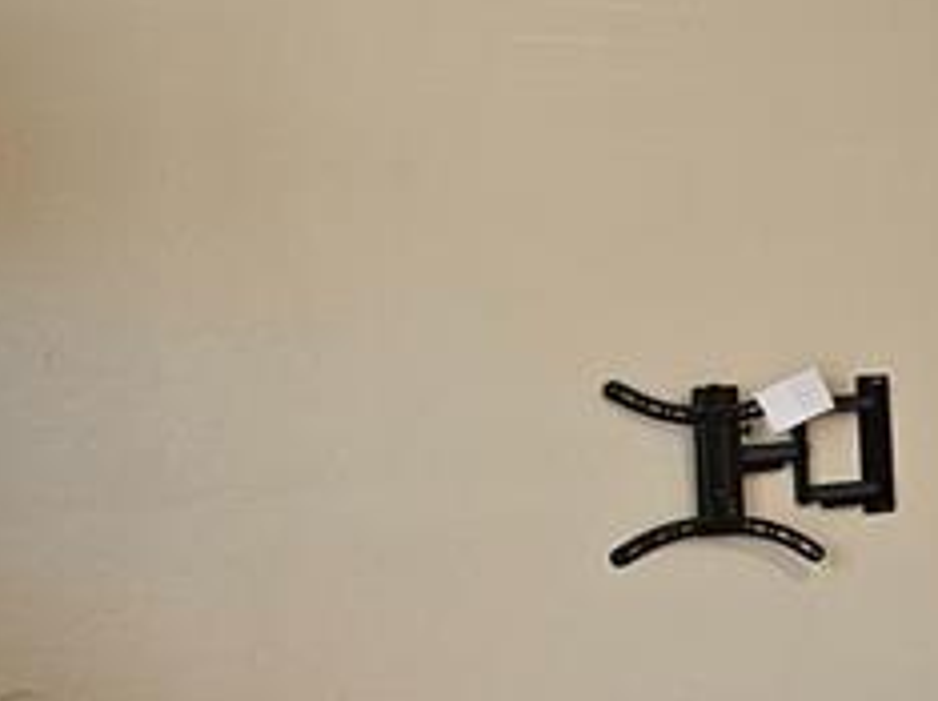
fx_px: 1543
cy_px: 417
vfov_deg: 25.6
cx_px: 1443
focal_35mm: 57
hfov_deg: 25.0
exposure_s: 1/60
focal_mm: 2.2
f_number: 2.2
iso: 64
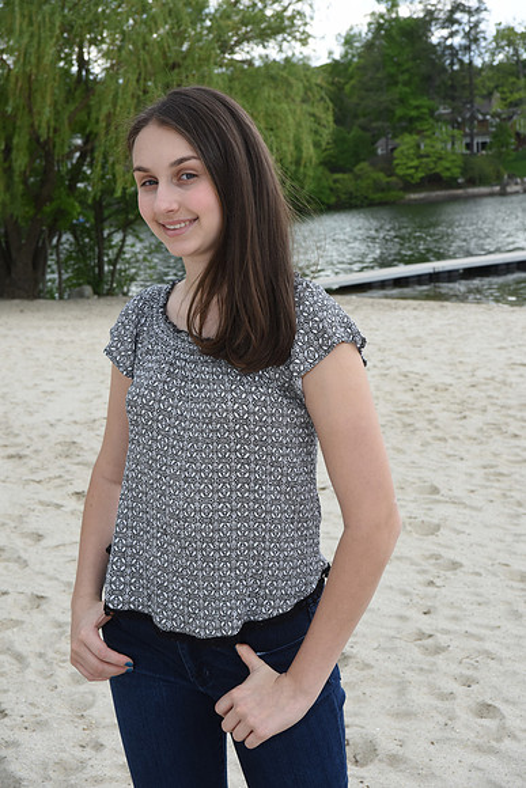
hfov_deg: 24.6
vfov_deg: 36.2
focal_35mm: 55
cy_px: 394
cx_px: 263
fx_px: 1205
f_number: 11
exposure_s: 1/200
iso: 640
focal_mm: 55
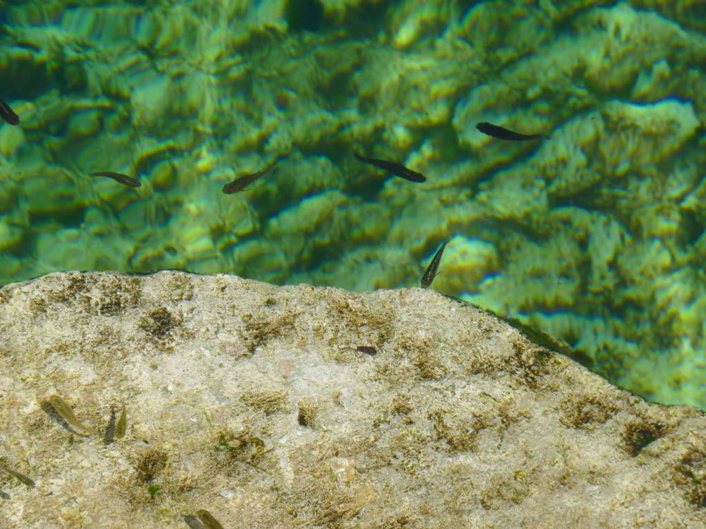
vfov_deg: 8.2
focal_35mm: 180
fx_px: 3671
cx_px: 353
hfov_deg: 11.0
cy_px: 264
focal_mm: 32
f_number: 5.6
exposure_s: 1/500
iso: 100
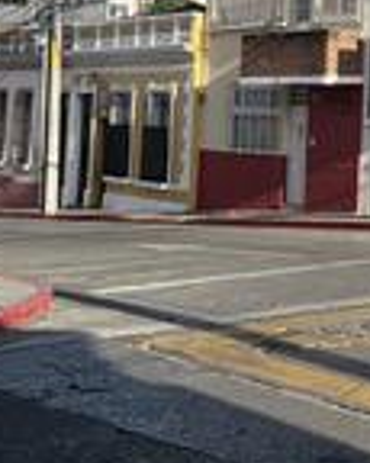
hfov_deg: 16.2
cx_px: 524
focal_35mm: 88
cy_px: -50
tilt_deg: +8.1
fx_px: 1206
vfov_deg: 20.7
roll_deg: -0.9
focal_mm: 5.1
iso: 50
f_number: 1.6
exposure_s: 1/1923
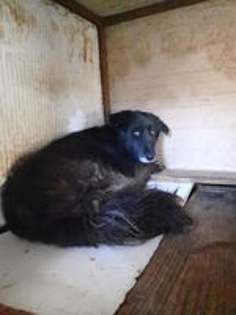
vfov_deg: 69.4
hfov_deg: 54.9
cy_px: 158
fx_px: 227
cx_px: 118
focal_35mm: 25
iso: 6400
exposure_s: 1/320
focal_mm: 4.5
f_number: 2
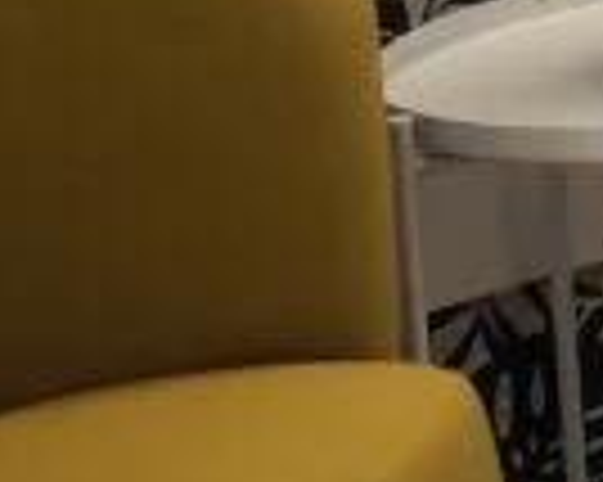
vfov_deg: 8.3
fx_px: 3192
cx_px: 1935
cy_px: -351
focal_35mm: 179
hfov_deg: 8.6
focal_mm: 6.92
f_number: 1.9
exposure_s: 1/50
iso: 125
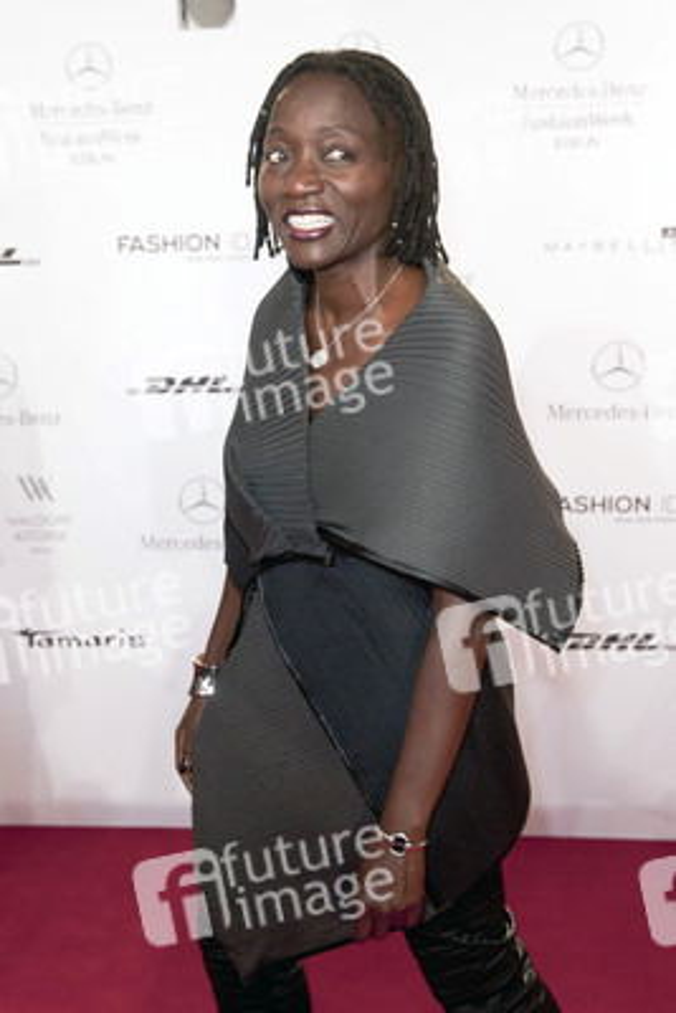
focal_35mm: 38
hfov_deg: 35.1
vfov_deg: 50.7
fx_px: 1069
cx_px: 338
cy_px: 506
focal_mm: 38
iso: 1600
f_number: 5.6
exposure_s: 1/250
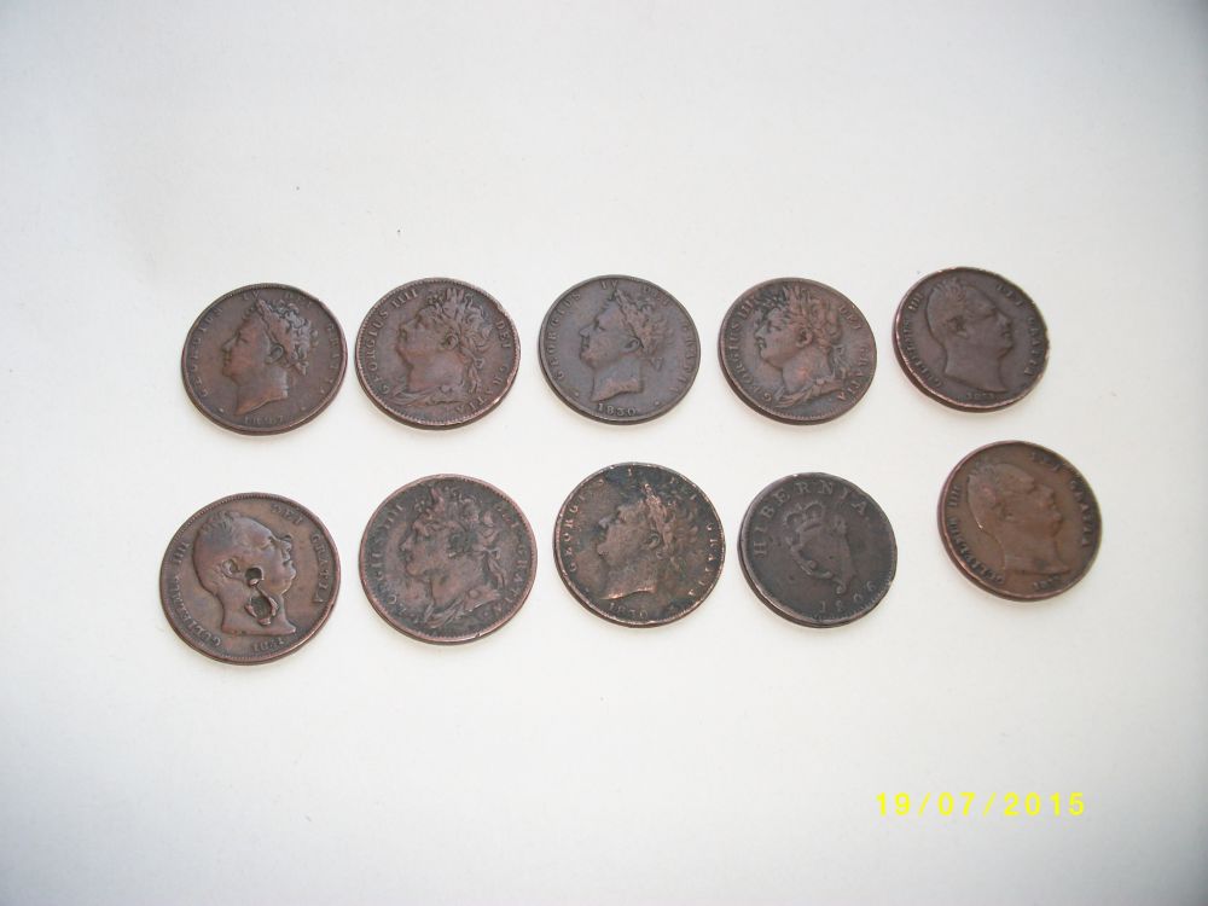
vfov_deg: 45.4
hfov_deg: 58.4
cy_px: 453
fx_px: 1082
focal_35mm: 31
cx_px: 604
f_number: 2.9
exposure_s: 1/40
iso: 126
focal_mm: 5.7
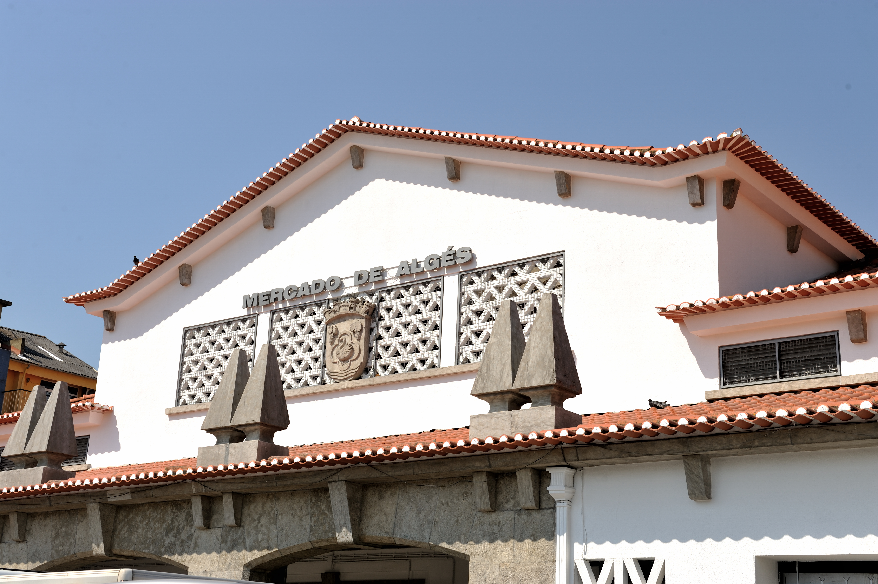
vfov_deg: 27.0
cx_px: 439
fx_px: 1219
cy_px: 292
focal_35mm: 50
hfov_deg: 39.6
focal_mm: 50
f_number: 10
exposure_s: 1/250
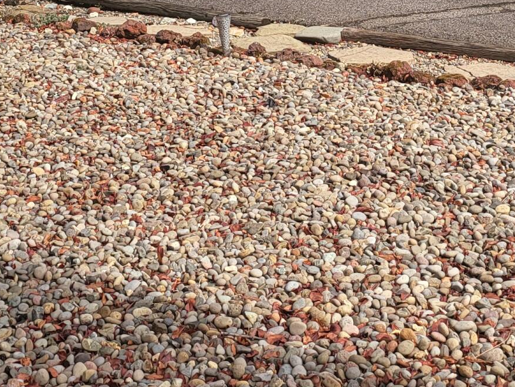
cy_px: -211
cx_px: 299
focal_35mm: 82
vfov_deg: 16.3
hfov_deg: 23.8
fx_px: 1220
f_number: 1.8
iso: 40
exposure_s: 1/2175
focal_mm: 5
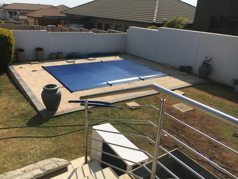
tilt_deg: -21.1
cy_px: 90
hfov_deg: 61.7
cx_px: 119
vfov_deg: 48.2
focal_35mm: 29
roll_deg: -2.4
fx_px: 199
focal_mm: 4.15
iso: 25
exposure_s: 1/2331
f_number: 2.2
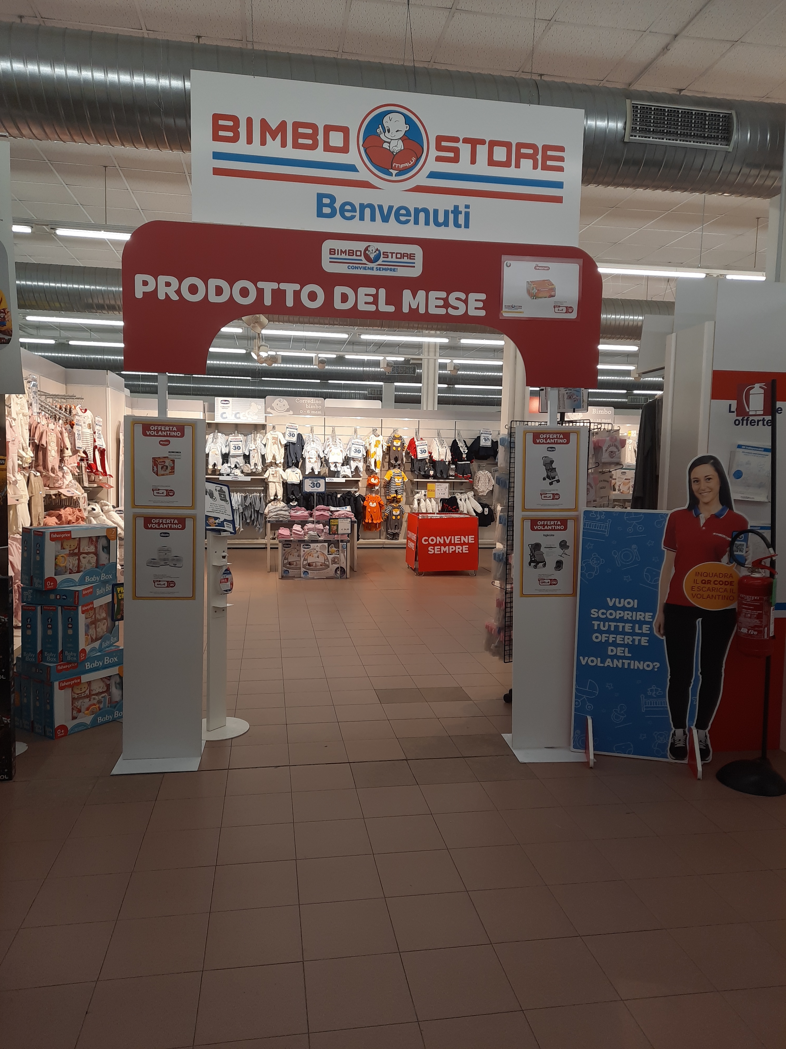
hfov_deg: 54.9
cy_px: 524
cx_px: 393
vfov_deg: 69.4
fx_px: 757
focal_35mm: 25
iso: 64
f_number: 2
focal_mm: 4.6
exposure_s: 1/50
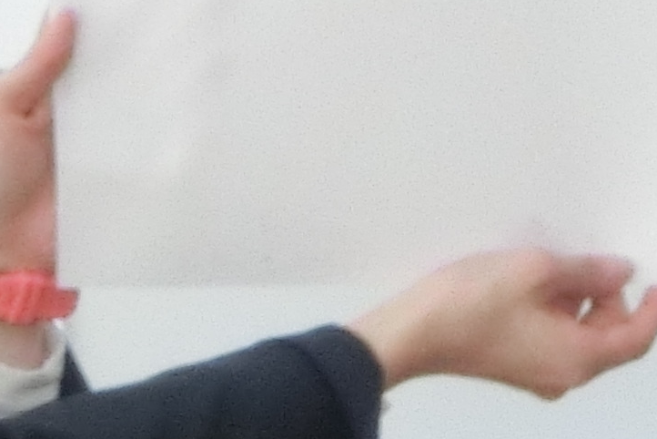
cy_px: 382
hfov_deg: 3.6
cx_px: 935
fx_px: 10297
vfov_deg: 2.4
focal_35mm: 564
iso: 800
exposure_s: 1/30
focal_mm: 15.16
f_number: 12.7
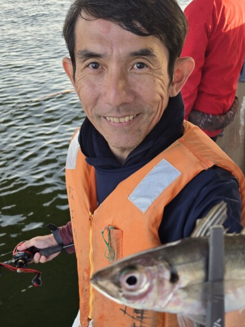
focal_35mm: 40
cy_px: 253
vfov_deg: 44.9
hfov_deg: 35.4
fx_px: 378
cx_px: 175
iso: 32
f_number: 1.8
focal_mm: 5.4
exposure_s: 1/180
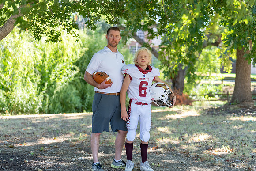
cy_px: 86
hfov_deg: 28.8
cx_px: 128
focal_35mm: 70
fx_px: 498
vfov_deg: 19.5
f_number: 2.8
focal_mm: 70
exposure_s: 1/320
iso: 160
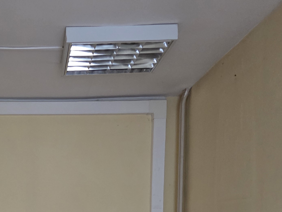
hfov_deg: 28.2
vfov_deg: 20.5
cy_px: 267
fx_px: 538
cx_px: 27
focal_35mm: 66
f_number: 1.8
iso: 1250
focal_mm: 5.4
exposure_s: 1/100
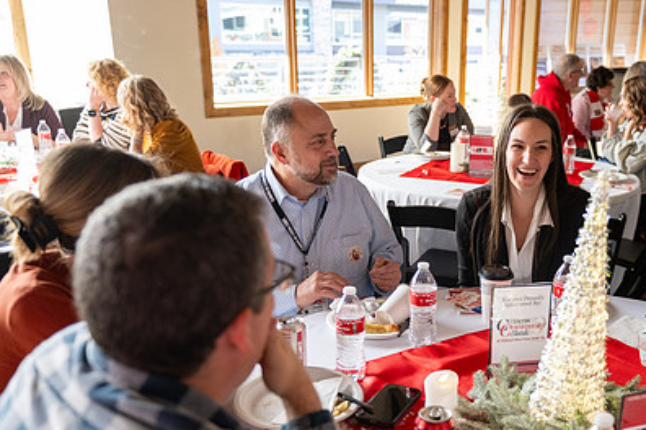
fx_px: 736
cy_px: 294
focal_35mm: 41
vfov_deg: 32.3
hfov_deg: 46.7
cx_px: 429
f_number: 2.8
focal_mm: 28
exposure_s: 1/320
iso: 1250
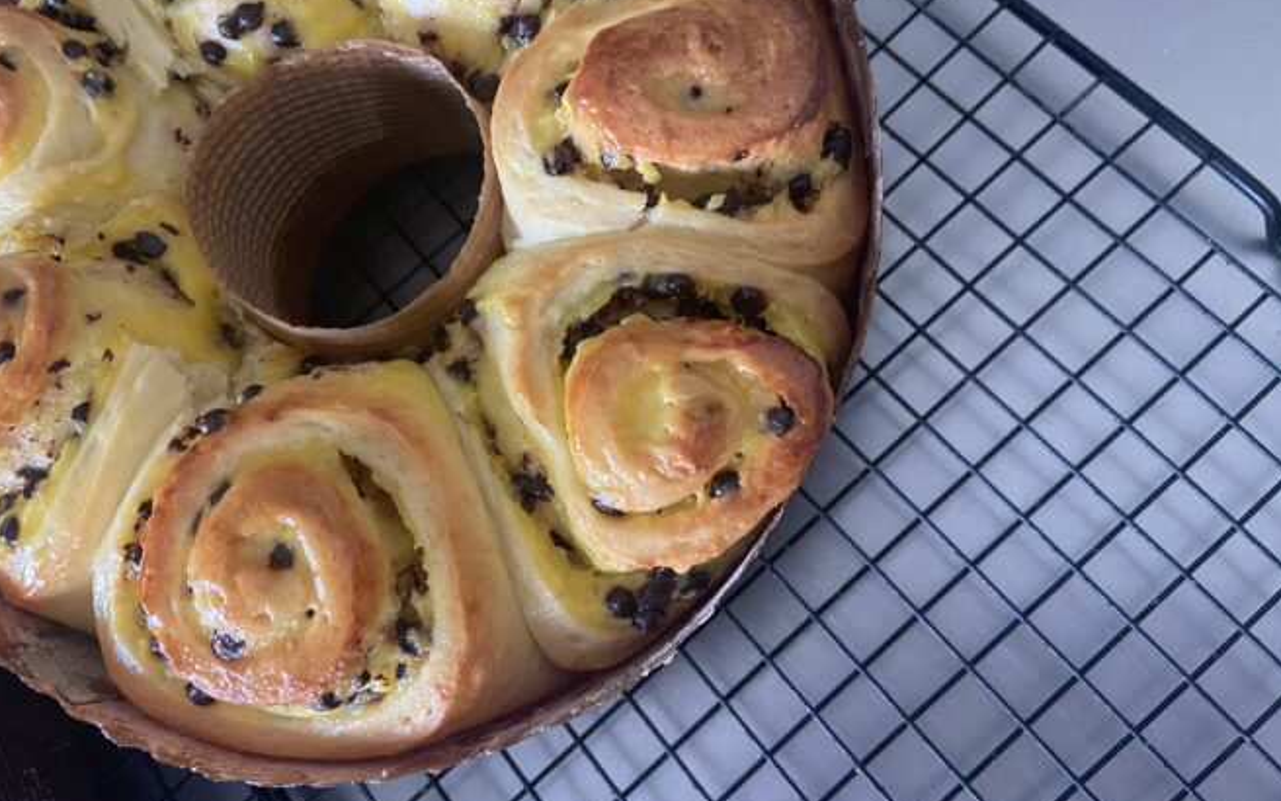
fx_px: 978
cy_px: 350
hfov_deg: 66.5
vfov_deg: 44.4
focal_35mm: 28
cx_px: 643
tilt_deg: -71.4
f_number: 1.8
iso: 250
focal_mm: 4.25
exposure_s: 1/60
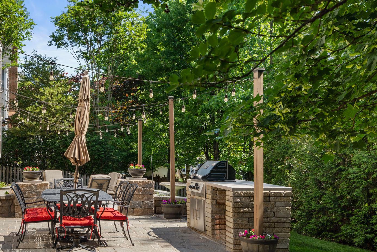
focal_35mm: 43
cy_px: 145
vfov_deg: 31.1
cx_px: 126
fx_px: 450
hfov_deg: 44.8
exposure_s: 1/200
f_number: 8
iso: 200
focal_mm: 29
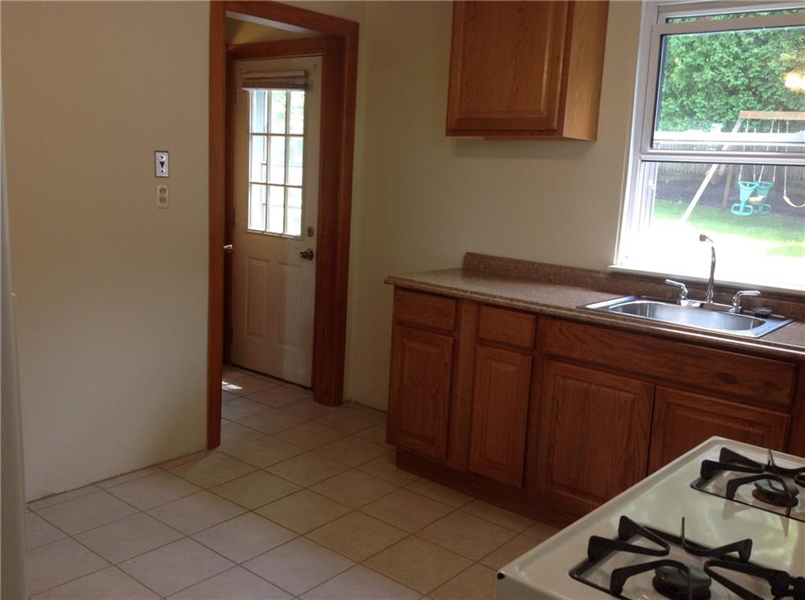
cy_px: 300
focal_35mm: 35
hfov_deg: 52.7
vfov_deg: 40.6
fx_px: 812
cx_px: 402
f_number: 2.4
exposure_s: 1/40
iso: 50
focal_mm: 4.28
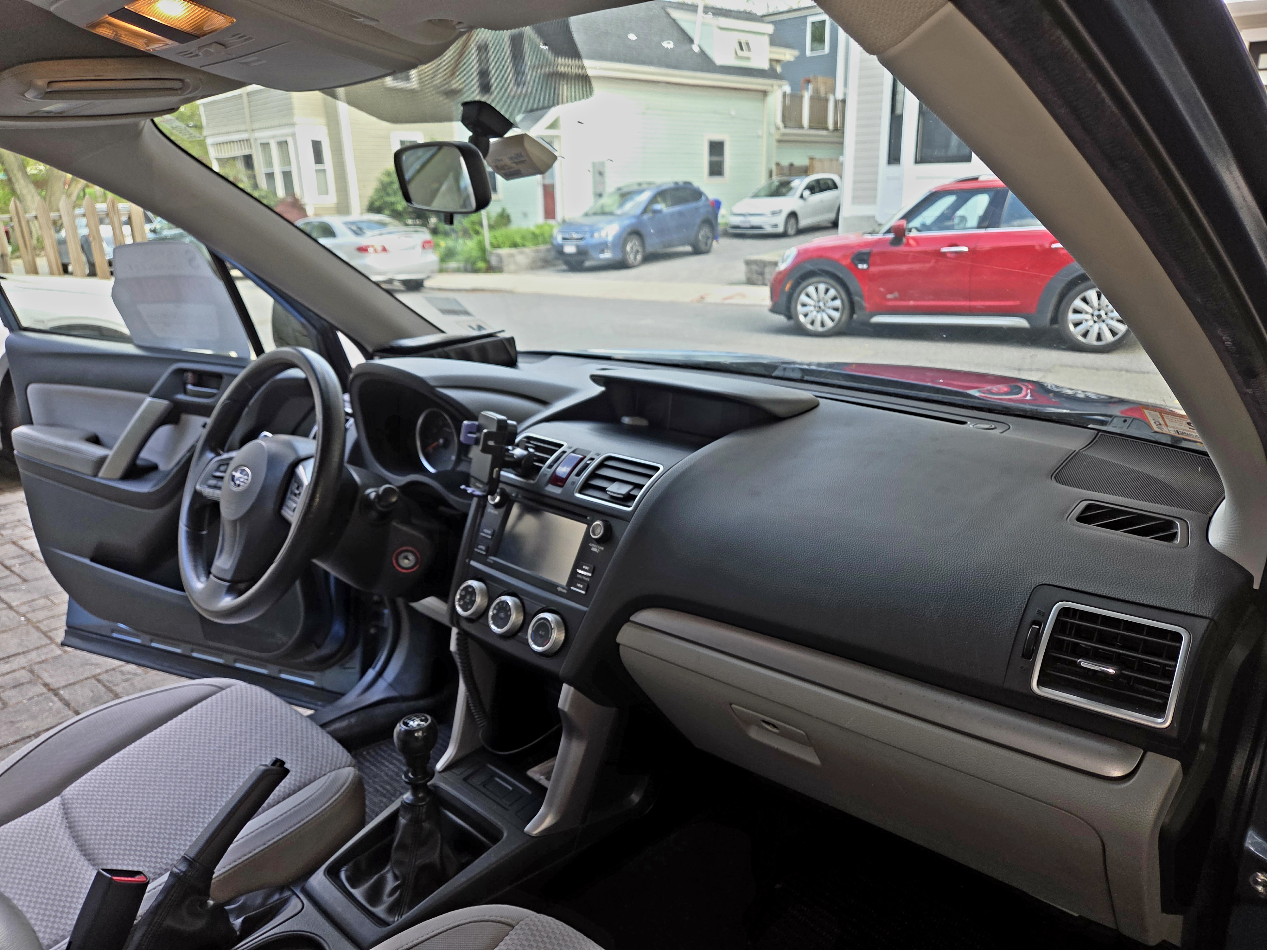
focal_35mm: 23
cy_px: 475
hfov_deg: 73.9
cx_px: 634
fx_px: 842
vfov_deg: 58.9
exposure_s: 1/120
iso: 40
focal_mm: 5.4
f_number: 1.8
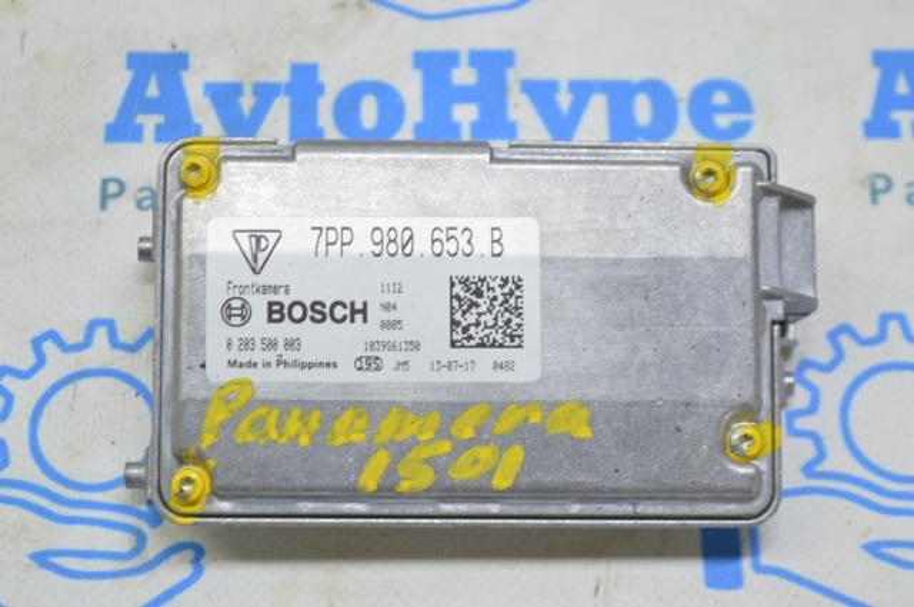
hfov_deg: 24.6
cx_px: 457
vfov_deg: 16.5
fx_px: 2092
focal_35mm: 82
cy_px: 304
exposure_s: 1/20
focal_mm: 55
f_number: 5.6
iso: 400
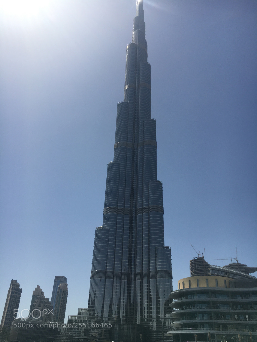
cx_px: 128
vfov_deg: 61.7
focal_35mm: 29
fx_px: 287
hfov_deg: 48.2
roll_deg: -3.1
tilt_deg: +32.4
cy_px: 171
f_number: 2.2
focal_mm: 4.15
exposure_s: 1/3663
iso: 25
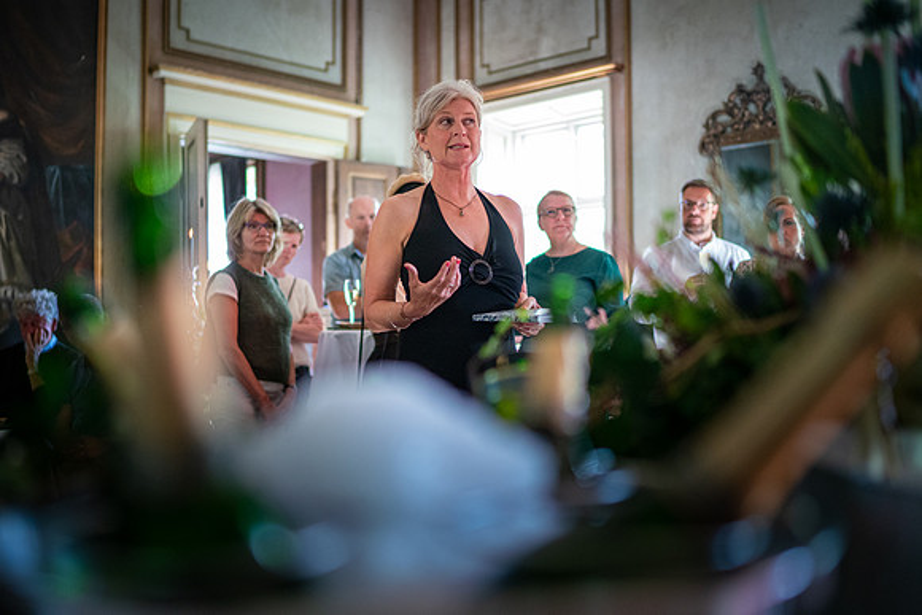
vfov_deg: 34.1
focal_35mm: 39
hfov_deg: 49.3
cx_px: 409
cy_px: 338
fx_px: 1002
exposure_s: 1/640
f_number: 1.4
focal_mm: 35
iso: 3200
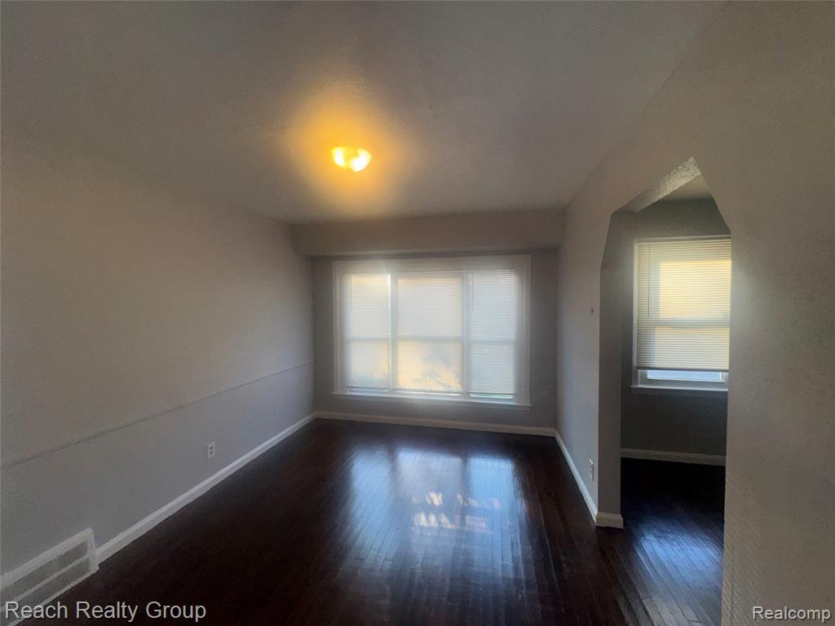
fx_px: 338
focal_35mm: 14
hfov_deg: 102.1
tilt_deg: -1.8
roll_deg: +0.6
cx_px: 418
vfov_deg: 85.7
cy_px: 313
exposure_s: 1/122
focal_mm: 2.22
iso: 40
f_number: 2.2
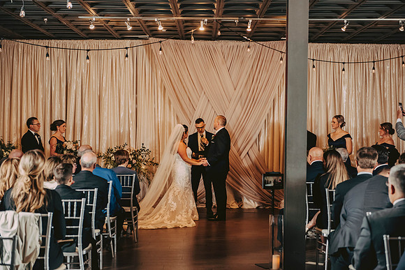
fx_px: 788
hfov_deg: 28.8
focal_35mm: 70
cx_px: 202
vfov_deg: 19.5
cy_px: 135
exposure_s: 1/250
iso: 2000
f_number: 3.2
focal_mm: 70
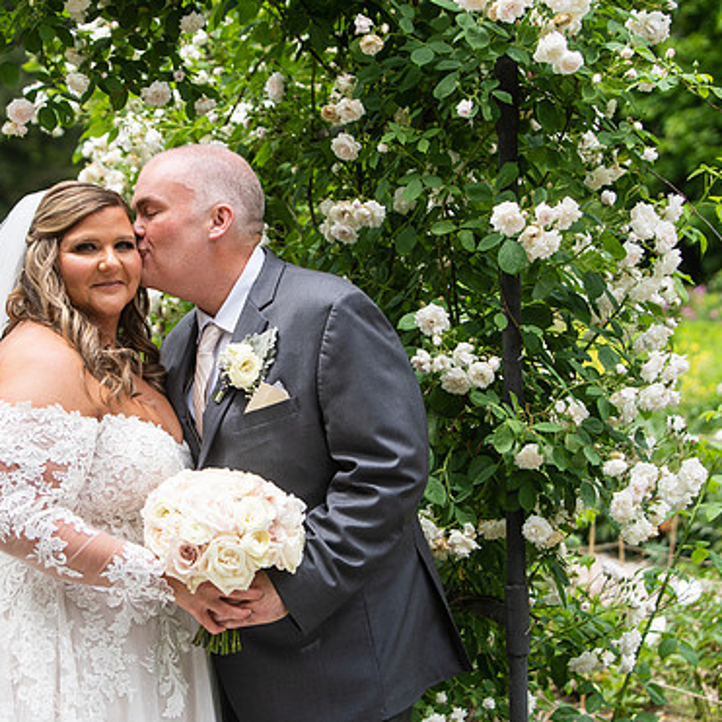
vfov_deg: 18.7
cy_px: 349
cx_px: 212
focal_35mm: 93
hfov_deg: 18.6
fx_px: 2195
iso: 200
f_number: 4
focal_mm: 70
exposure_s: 1/1000
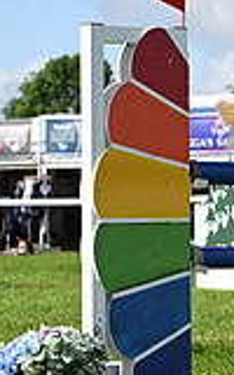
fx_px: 3214
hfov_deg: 4.1
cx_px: 508
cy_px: 34
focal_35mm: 315
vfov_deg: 6.7
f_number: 4
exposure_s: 1/1250
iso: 140
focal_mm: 85
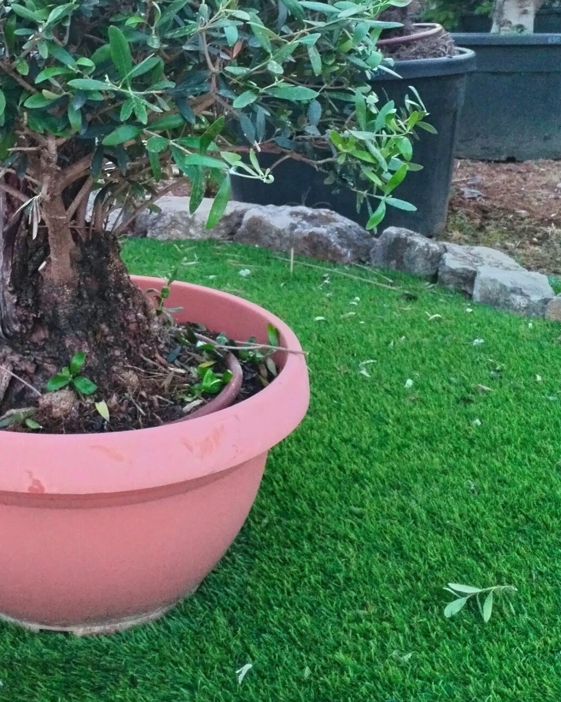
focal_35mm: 50
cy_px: 103
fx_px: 1038
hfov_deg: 29.4
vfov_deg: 35.6
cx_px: 97
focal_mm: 4.75
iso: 351
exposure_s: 1/30
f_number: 1.8
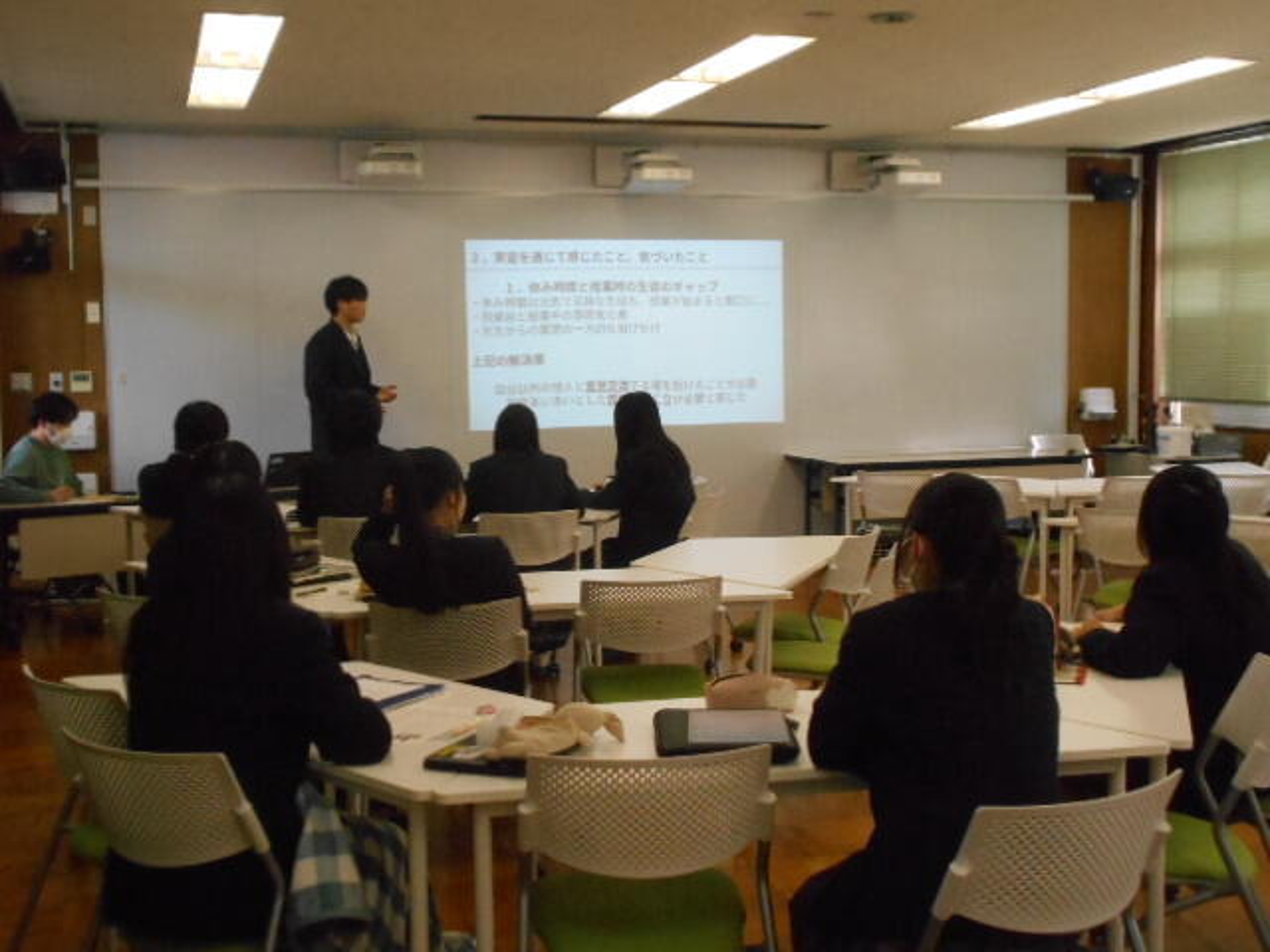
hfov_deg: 42.9
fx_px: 1614
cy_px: 476
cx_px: 635
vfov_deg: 32.9
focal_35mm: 44
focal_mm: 7.7
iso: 800
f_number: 4.2
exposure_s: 1/200
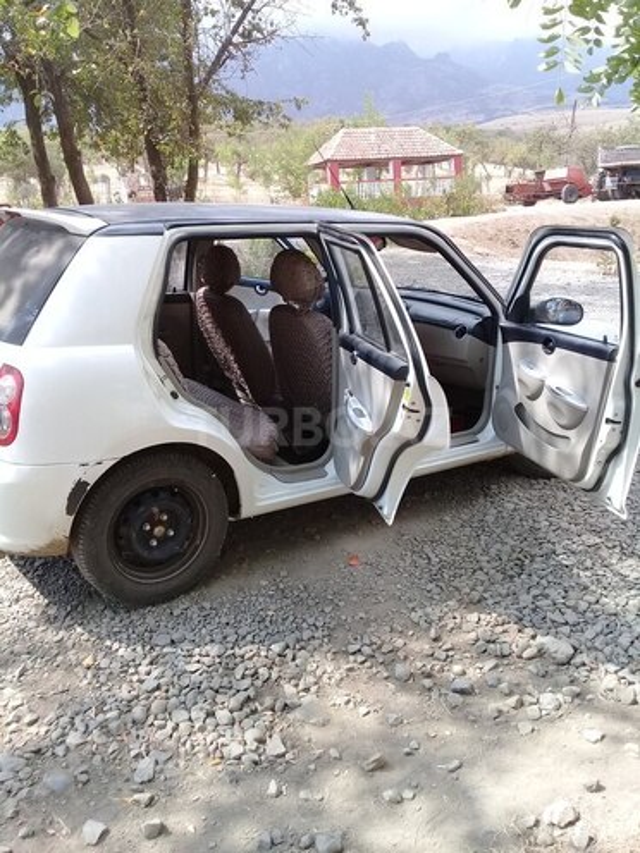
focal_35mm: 31
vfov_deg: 58.4
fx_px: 764
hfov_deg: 45.4
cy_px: 426
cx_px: 320
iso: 50
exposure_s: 1/427
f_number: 2.2
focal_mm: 3.3
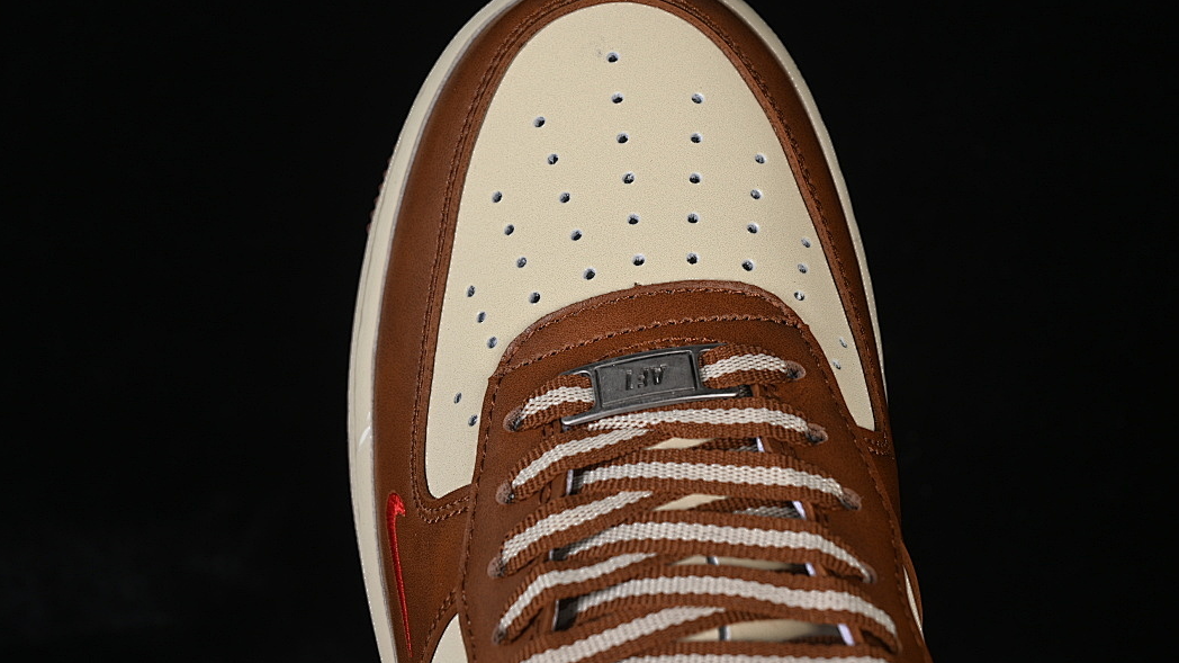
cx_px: 602
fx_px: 2532
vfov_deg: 14.9
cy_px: 322
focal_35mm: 81
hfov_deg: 26.2
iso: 160
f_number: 7.1
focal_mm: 50
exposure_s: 1/80
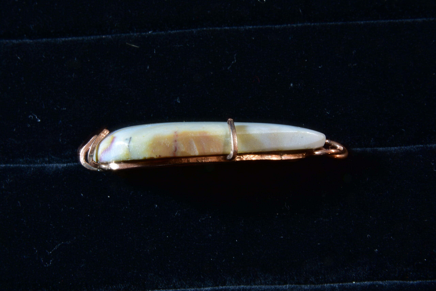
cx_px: 218
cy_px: 146
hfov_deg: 19.4
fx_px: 1273
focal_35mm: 105
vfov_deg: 13.1
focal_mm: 70
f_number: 22
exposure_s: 10
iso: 100
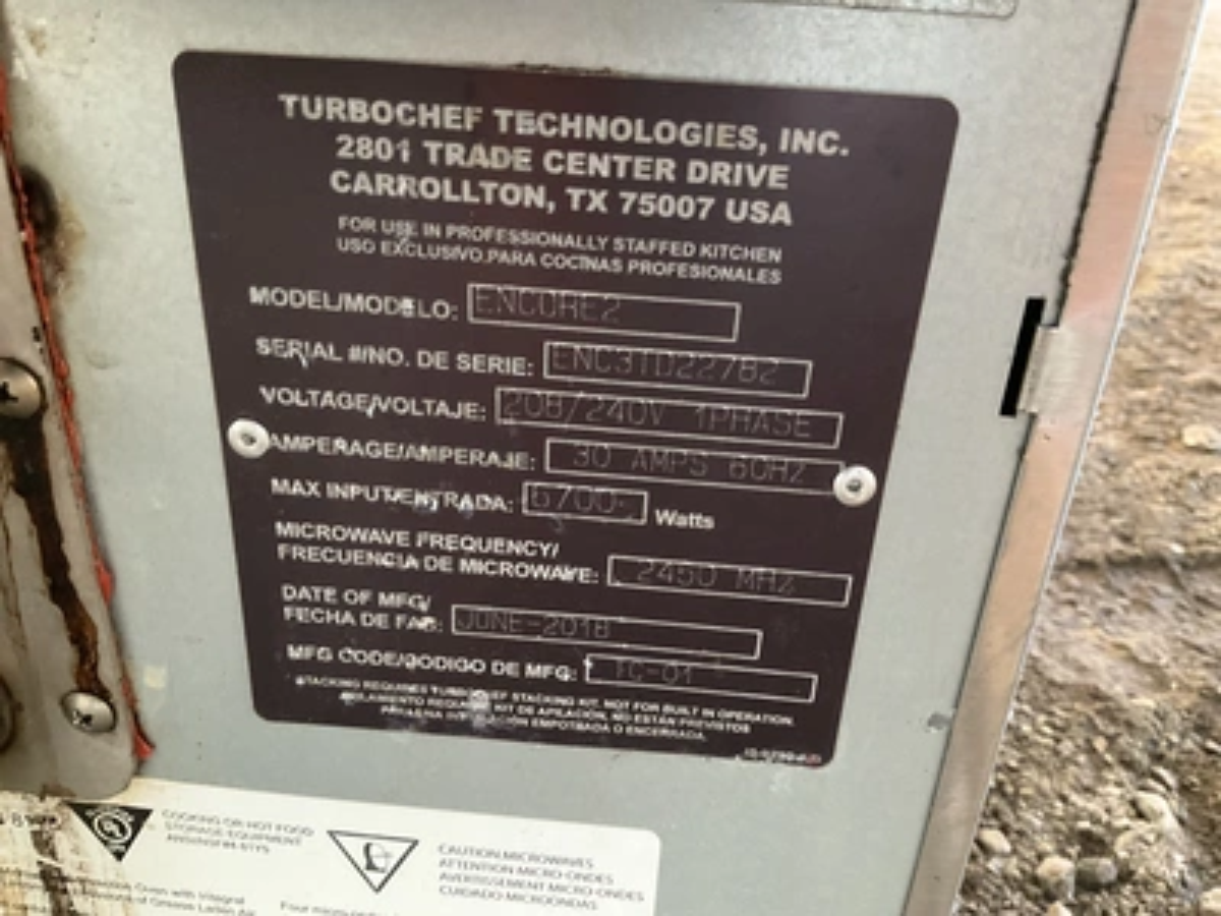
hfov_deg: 61.7
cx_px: 610
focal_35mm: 29
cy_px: 458
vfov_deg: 48.2
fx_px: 1023
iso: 320
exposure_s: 1/53
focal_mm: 3
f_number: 1.8
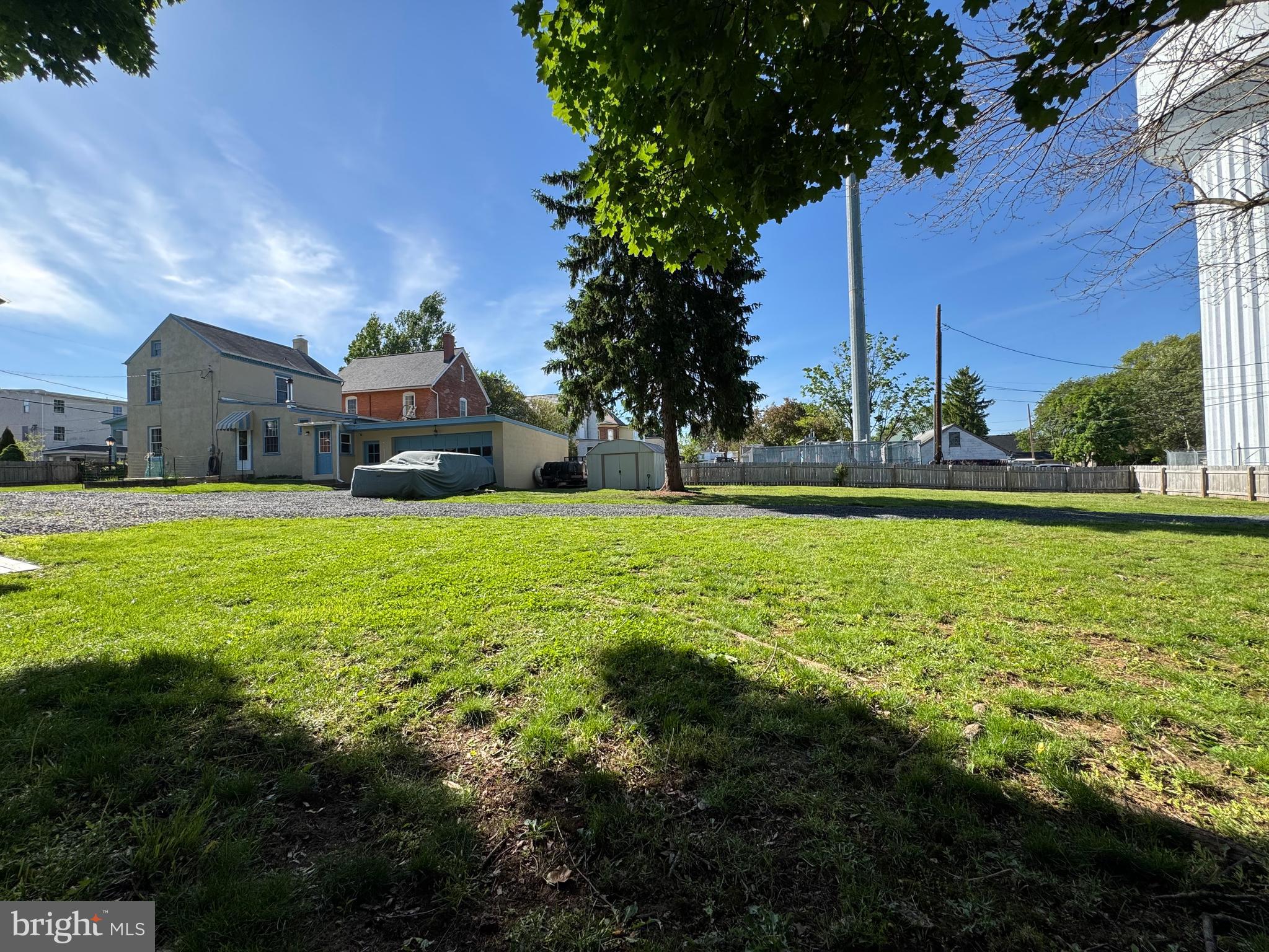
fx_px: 513
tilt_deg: +0.1
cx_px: 634
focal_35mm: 14
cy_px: 476
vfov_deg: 85.7
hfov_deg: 102.1
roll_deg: +1.5
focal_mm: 2.22
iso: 50
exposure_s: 1/1063
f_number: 2.2
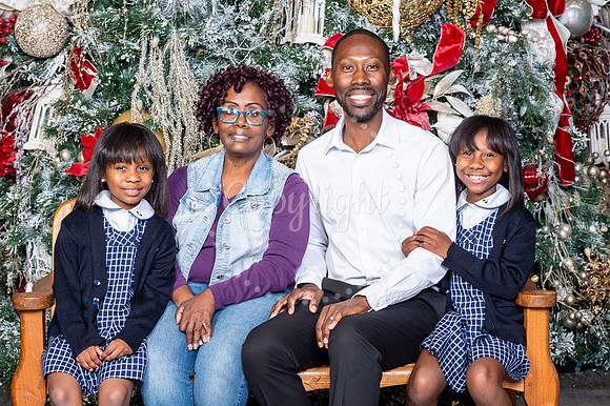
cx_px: 305
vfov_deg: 16.1
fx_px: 1439
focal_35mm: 85
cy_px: 203
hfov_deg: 23.9
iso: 400
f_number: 8
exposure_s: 1/125
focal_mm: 85
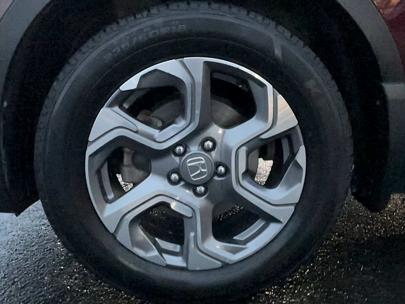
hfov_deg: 60.0
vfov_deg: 46.8
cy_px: 152
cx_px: 202
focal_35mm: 30
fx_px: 351
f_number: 1.8
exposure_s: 1/40
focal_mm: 3
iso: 1000
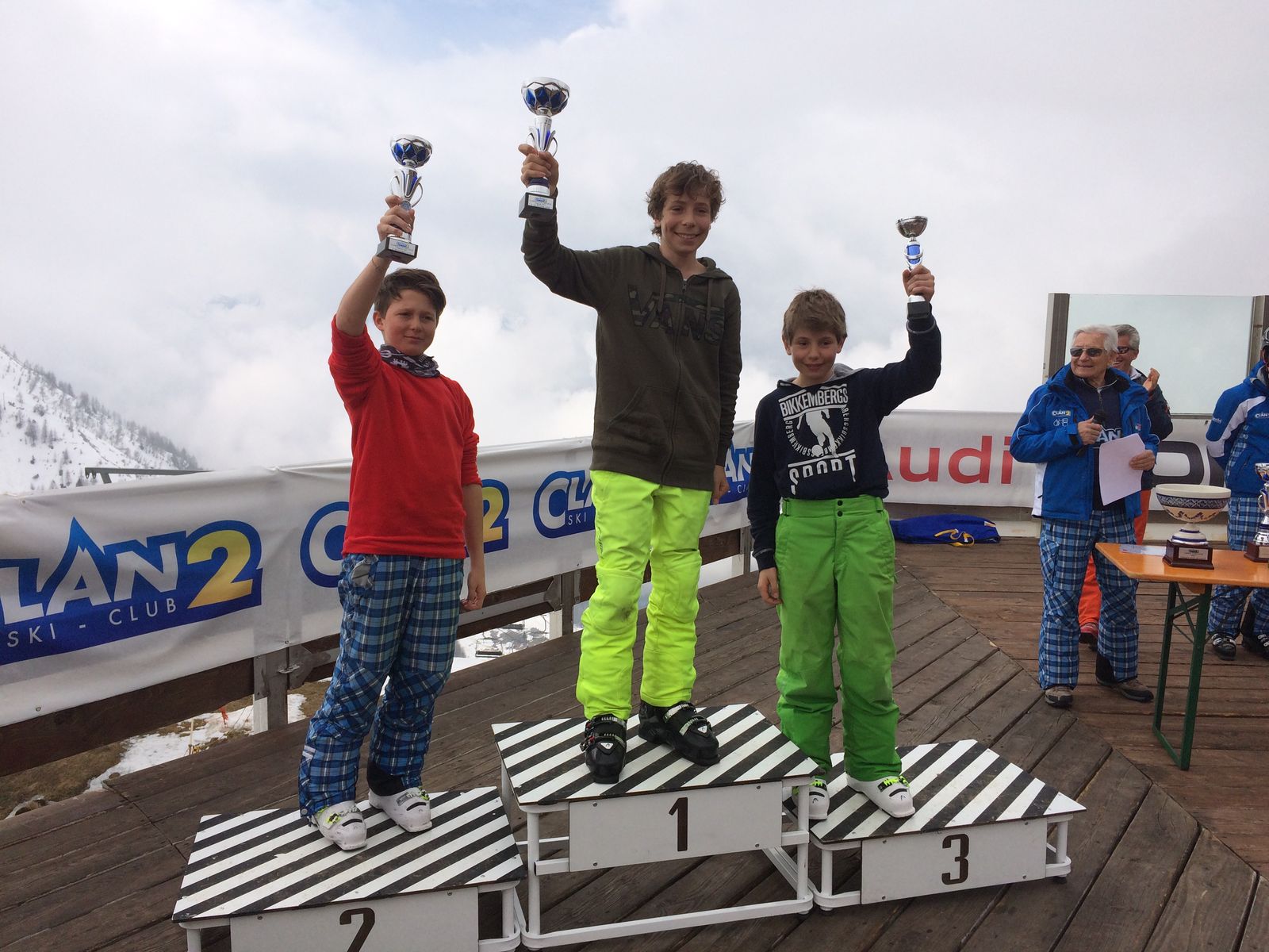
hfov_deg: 61.7
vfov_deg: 48.2
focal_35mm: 29
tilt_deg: -4.2
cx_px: 634
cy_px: 476
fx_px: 1063
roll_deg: +0.2
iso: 32
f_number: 2.2
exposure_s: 1/3731
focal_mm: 4.15
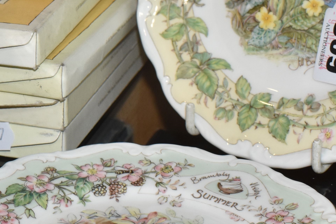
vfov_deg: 9.1
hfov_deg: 13.5
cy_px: 16
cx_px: -15
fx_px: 1400
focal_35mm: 150
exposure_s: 1/60
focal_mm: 32
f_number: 8
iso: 800
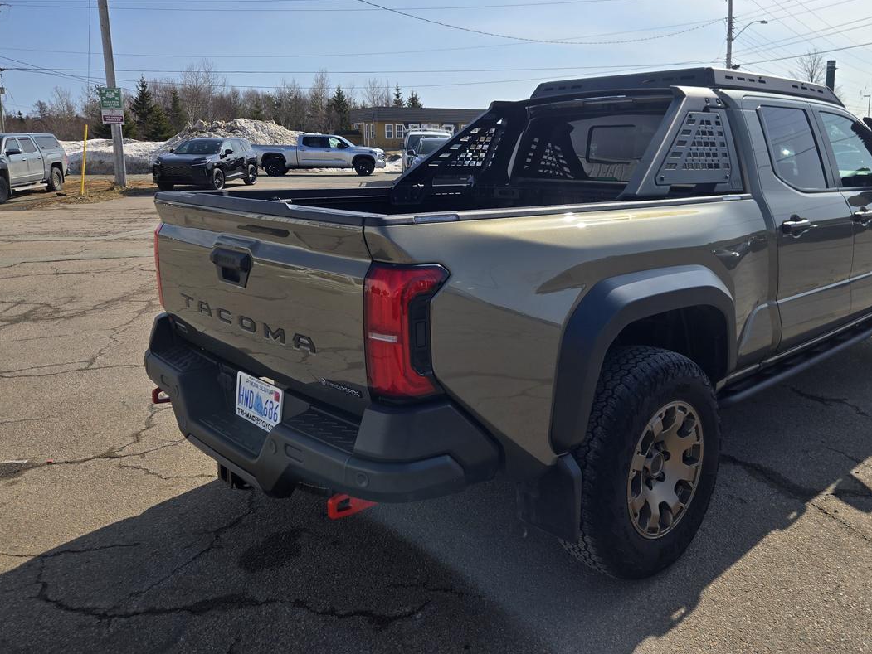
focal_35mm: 28
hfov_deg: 62.9
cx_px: 518
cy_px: 257
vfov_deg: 49.4
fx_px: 706
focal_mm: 5.4
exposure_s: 1/2851
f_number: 1.8
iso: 25
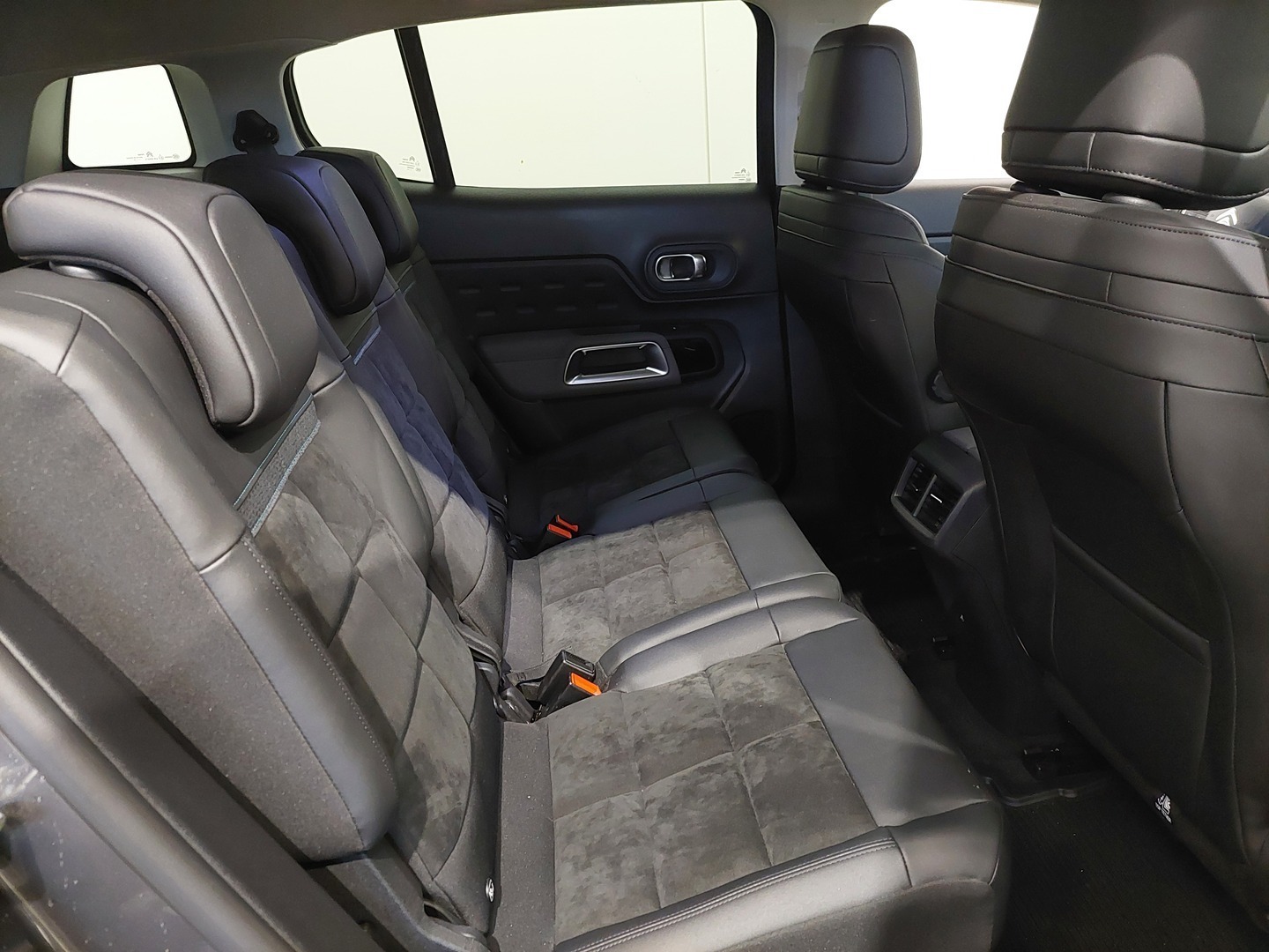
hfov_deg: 69.4
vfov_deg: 54.9
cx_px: 634
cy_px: 476
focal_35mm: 25
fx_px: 916
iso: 640
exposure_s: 1/25
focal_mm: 5.23
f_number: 1.8
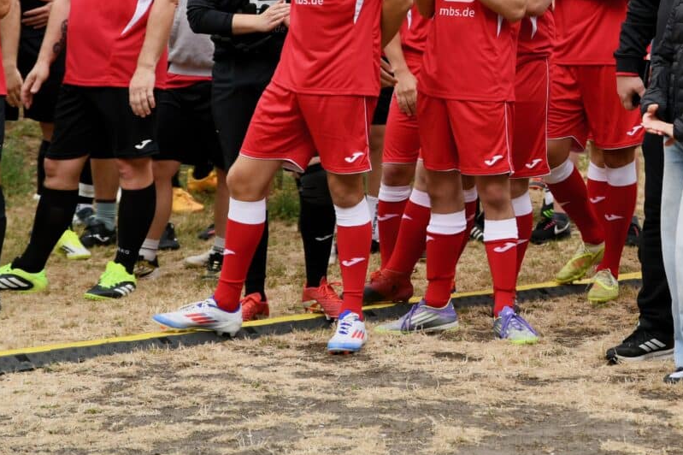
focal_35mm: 159
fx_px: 3015
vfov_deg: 8.5
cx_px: 652
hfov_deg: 12.8
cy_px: -116
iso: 200
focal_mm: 62
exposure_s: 1/800
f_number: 2.8
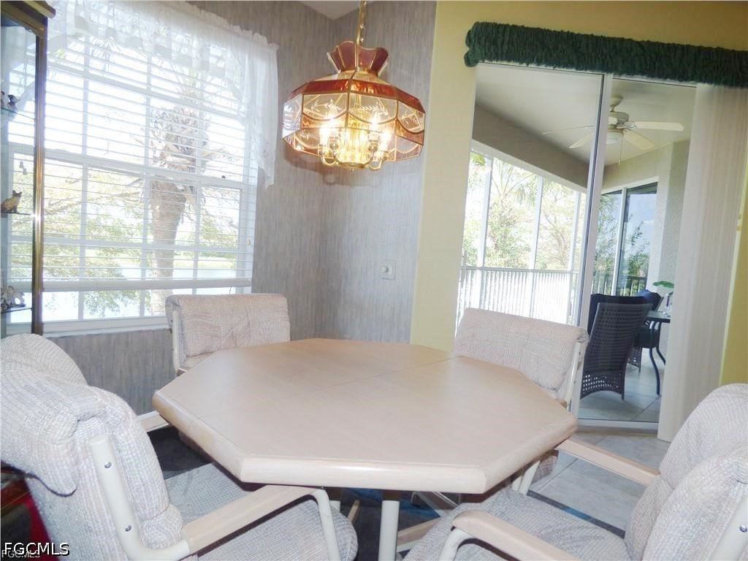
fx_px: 432
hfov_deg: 81.7
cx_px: 374
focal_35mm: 20
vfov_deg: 66.0
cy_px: 280
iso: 100
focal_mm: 3.58
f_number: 2.8
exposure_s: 1/60
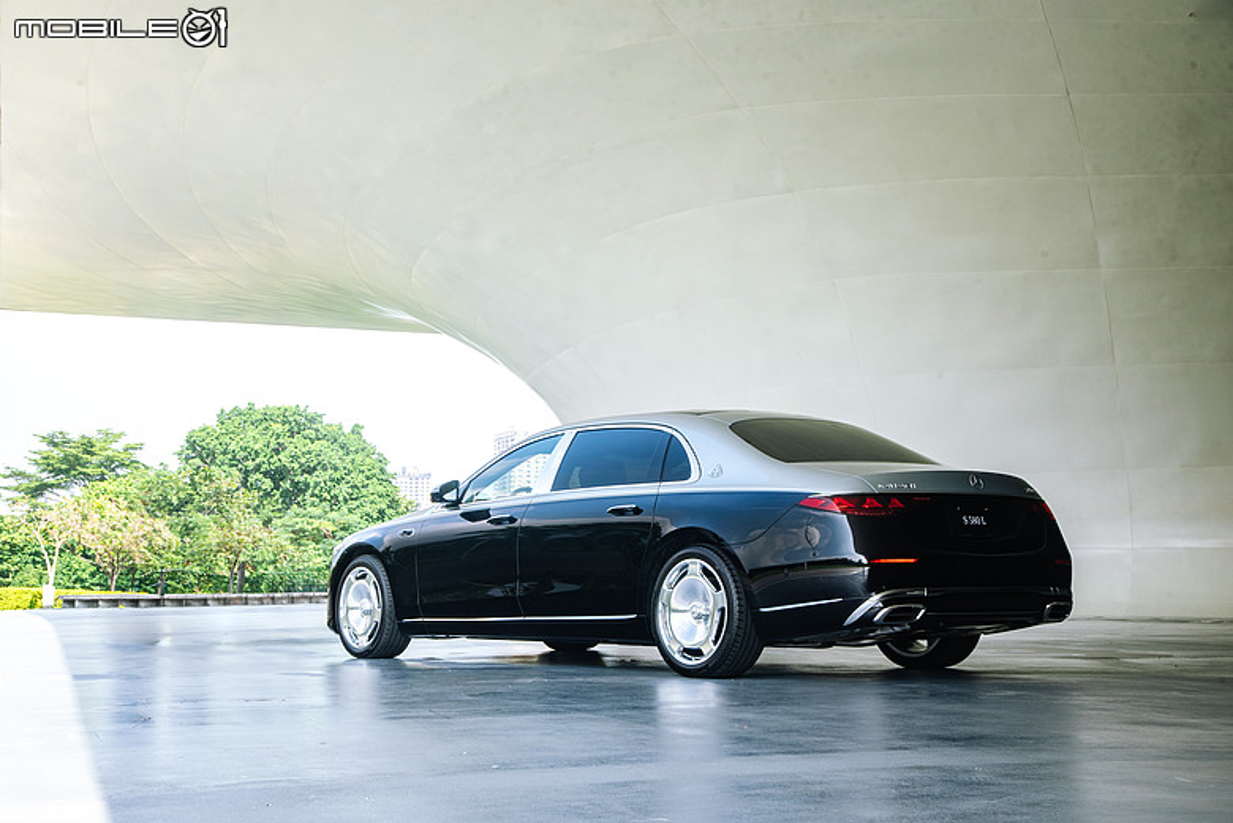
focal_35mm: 52
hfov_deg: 38.2
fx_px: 1782
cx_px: 616
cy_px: 412
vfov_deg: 26.0
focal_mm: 52
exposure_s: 1/40
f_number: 5.6
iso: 400
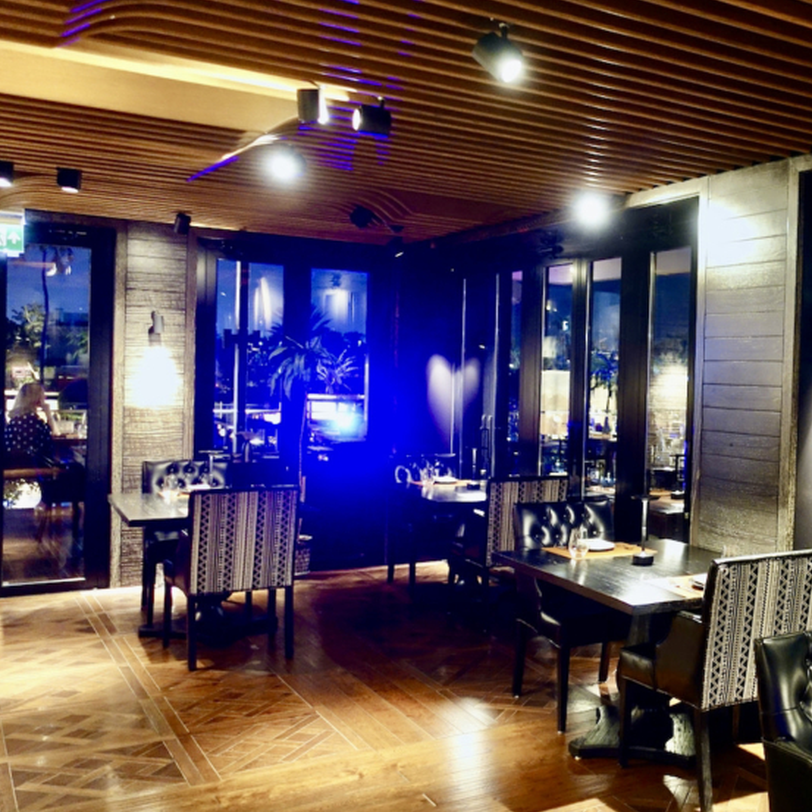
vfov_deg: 43.9
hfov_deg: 40.9
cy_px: 406
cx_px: 711
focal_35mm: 38
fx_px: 1008
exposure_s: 1/10
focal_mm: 8.8
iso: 800
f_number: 1.8
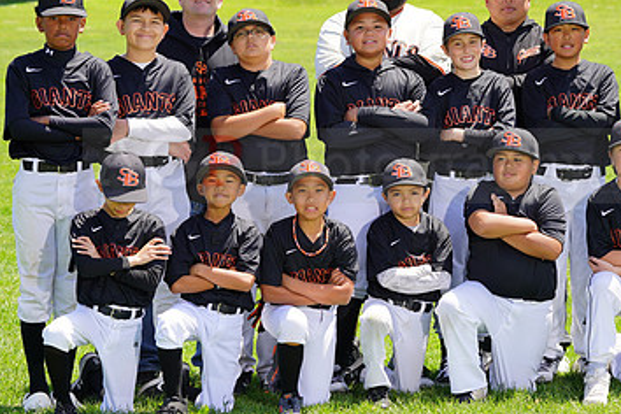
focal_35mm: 164
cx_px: 377
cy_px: 152
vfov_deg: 8.4
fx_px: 2829
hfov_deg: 12.5
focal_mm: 100
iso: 100
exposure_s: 1/250
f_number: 6.3
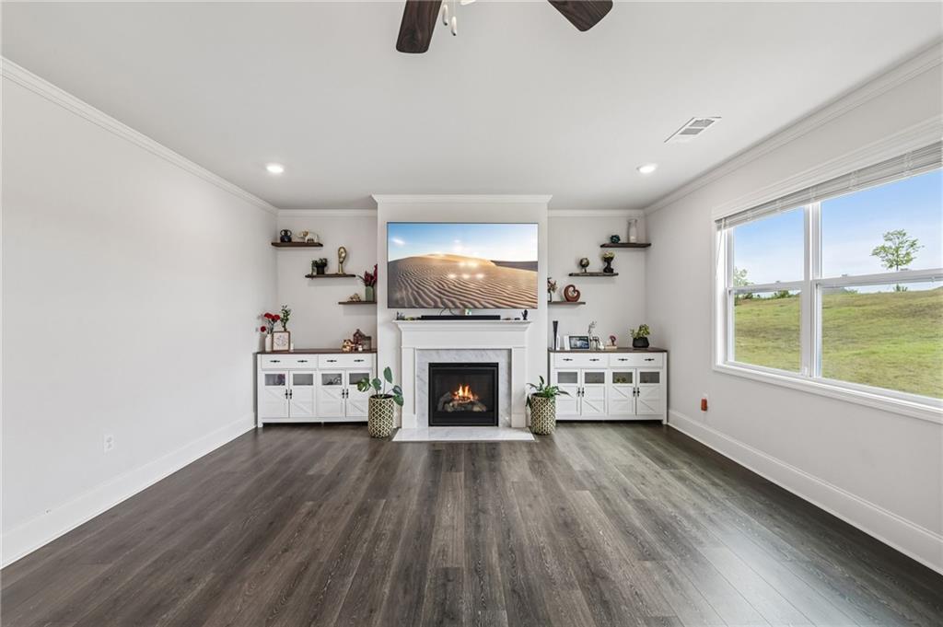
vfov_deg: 81.1
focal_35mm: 14
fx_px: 366
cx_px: 472
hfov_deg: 104.3
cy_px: 314
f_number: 8
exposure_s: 1/50
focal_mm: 14
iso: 400
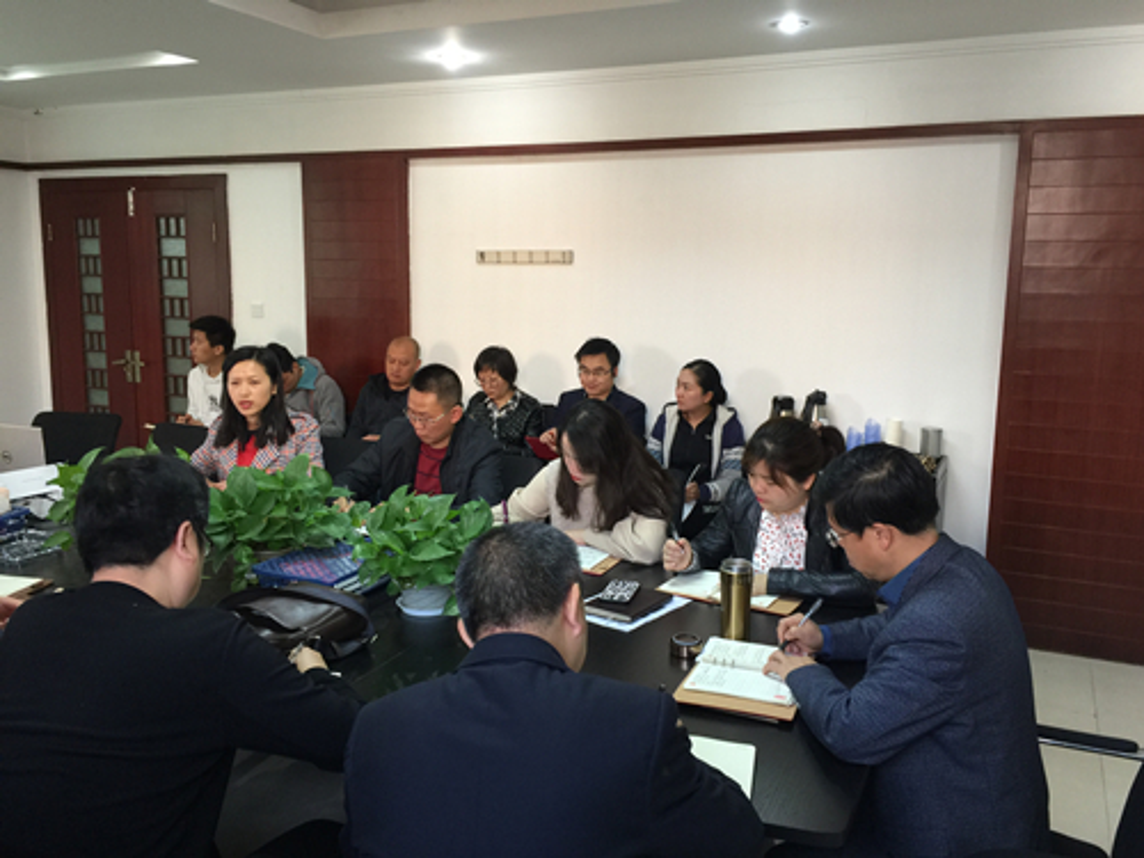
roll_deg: -2.1
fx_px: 958
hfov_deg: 61.7
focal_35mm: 29
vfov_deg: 48.2
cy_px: 429
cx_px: 572
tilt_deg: -8.9
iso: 50
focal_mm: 4.15
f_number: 2.2
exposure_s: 1/17
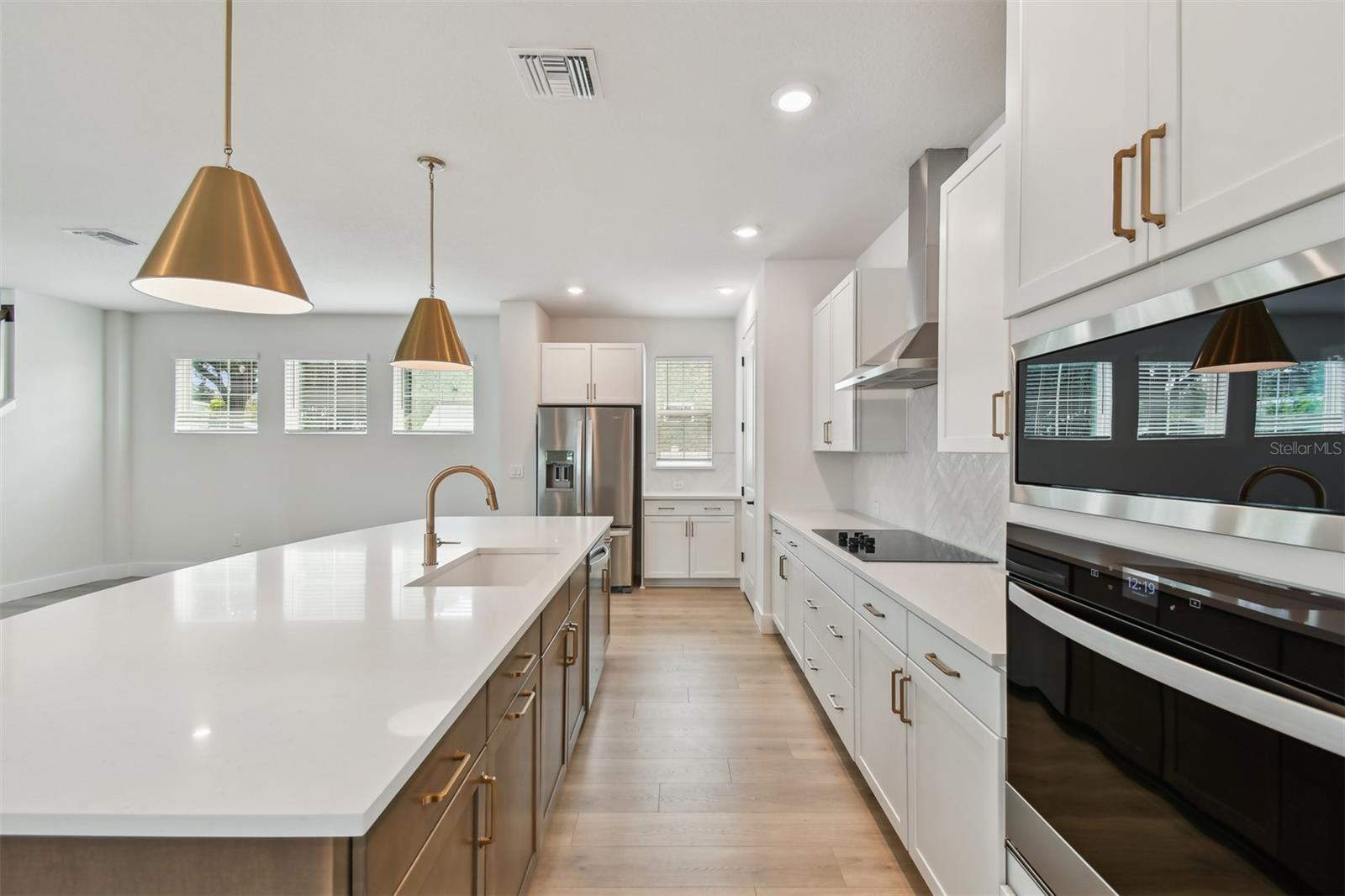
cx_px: 672
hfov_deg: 100.4
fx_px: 560
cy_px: 448
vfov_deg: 77.3
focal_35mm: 15
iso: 100
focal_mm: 10
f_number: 7.1
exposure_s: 1/25
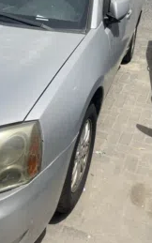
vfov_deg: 48.1
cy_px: 105
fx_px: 272
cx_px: 80
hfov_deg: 31.3
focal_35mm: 41
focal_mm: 5.1
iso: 32
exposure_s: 1/6250
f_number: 1.6
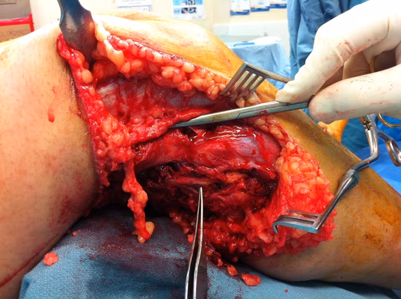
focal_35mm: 35
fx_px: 405
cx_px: 200
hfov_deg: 52.7
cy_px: 150
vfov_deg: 40.6
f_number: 2.8
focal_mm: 3.85
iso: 80
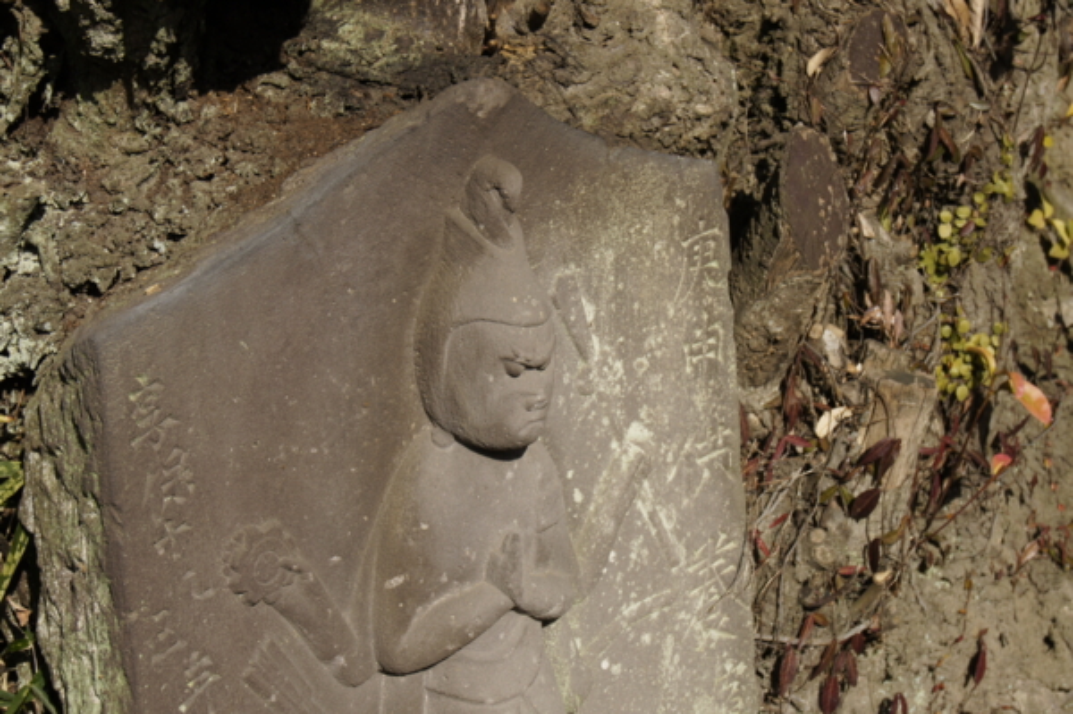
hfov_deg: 24.6
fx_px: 2457
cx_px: 536
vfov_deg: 16.5
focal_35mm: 82
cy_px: 357
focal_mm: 55
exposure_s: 1/320
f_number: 11
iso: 200
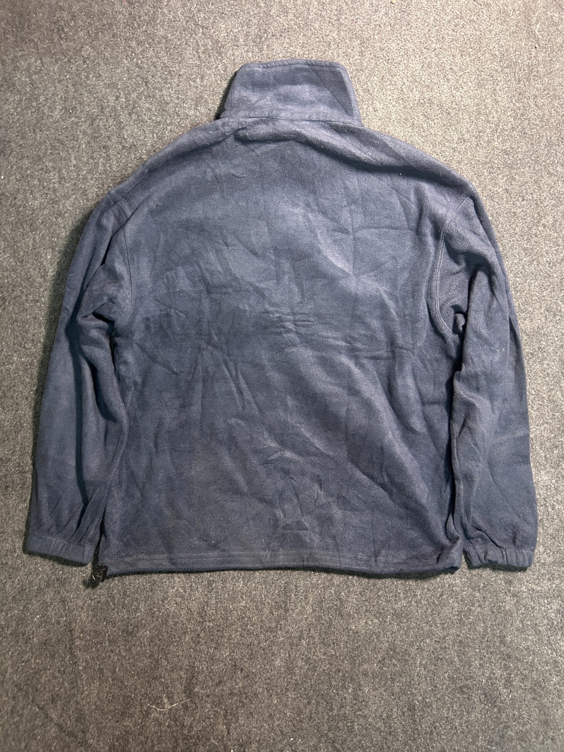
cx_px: 282
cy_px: 376
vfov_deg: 67.3
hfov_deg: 53.1
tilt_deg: -69.5
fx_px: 565
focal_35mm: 26
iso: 400
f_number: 1.5
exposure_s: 1/33
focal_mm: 5.7
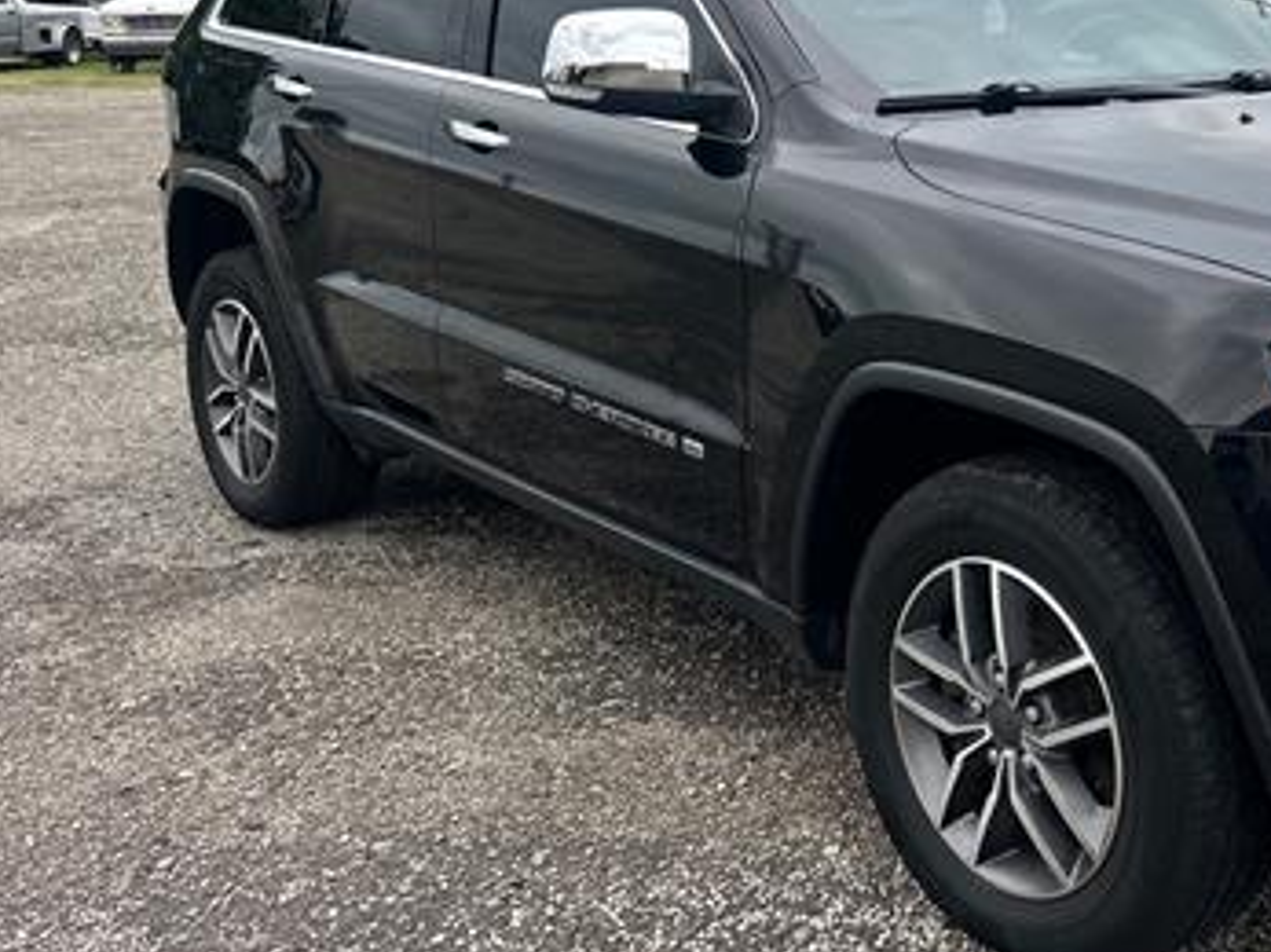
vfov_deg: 30.0
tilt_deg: -11.2
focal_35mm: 48
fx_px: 1762
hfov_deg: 38.6
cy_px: 308
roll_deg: -0.3
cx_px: 967
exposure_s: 1/1079
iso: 50
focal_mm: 5.7
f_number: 1.5
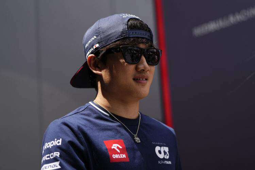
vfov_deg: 19.5
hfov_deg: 28.8
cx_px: 128
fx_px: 496
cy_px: 85
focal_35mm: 70
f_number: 2.8
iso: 160
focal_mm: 70
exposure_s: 1/2000
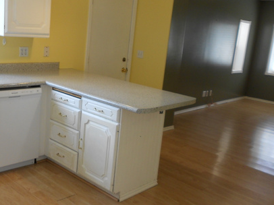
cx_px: 109
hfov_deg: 45.5
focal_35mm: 41
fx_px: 324
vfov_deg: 35.1
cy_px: 98
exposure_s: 1/30
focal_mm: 4.6
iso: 80
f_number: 3.2
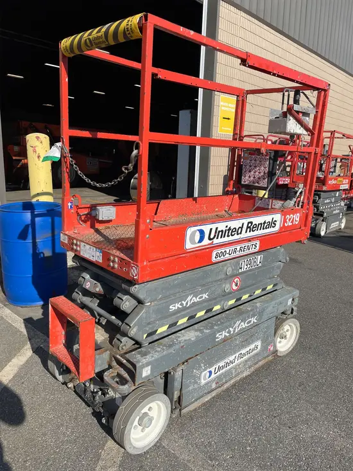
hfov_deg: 53.1
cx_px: 176
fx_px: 353
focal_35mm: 26
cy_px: 236
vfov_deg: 67.3
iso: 32
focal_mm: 4.2
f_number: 1.6
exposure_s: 1/3610
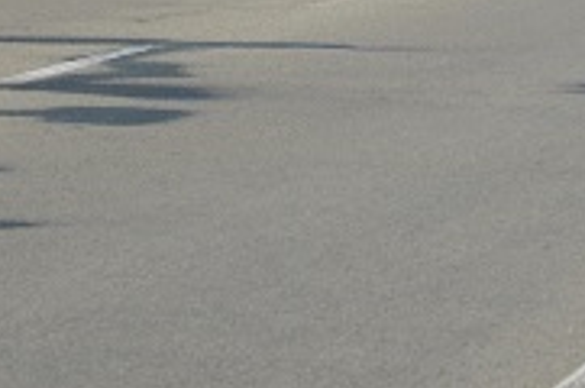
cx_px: 675
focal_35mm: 401
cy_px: -312
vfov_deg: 3.4
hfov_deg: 5.1
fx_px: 6505
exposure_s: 1/500
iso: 200
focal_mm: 70
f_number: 5.6
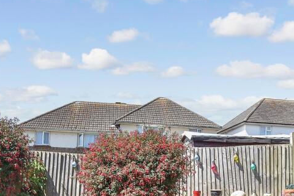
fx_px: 261
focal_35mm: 32
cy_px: 183
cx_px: 168
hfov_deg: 58.5
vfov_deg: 37.9
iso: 160
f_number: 8
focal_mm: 10
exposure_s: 1/200
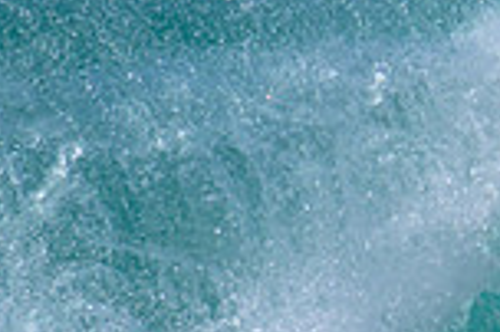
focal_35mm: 4196
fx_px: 58214
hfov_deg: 0.5
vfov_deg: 0.3
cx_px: 1054
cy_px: 29
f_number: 11
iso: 900
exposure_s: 1/2000
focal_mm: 800
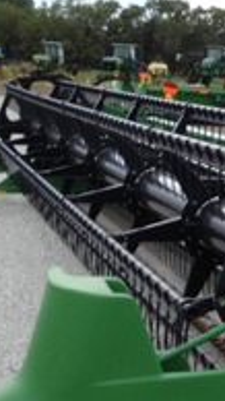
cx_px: 336
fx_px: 1136
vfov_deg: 19.7
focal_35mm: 107
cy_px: 331
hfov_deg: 10.9
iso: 64
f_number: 2.4
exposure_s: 1/778
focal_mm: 4.28
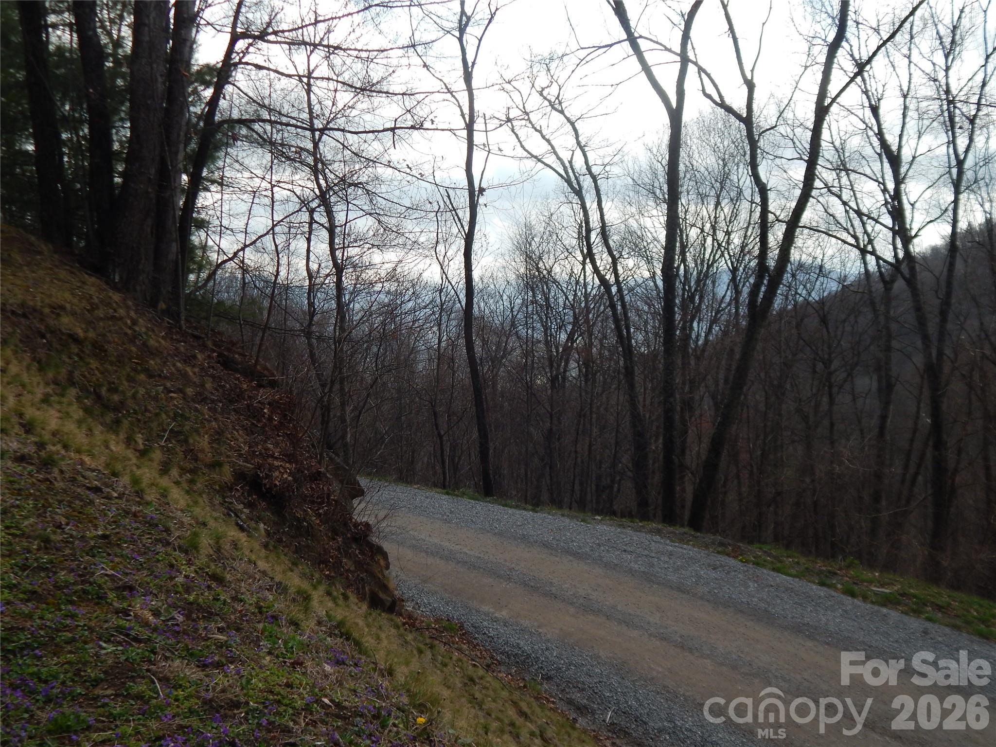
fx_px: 1007
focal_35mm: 35
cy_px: 374
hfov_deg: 52.6
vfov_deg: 40.7
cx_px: 498
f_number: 3.3
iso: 125
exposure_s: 1/800
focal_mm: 6.1
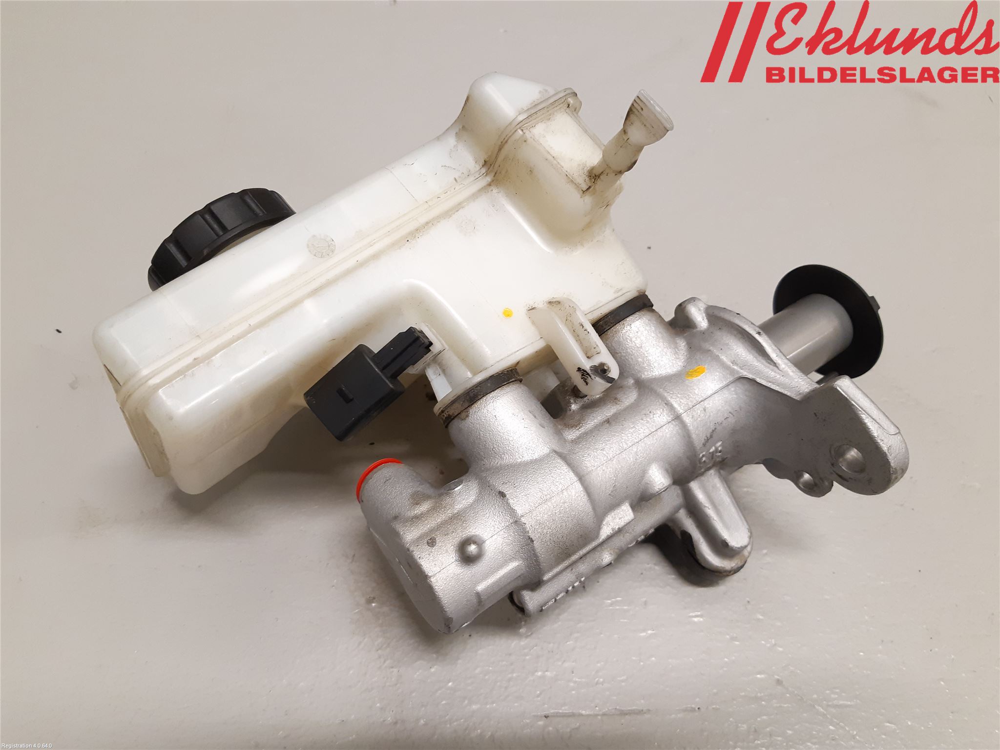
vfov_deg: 53.1
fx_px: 751
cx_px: 500
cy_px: 375
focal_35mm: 26
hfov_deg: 67.3
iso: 200
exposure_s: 1/50
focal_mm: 3.93
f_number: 1.7
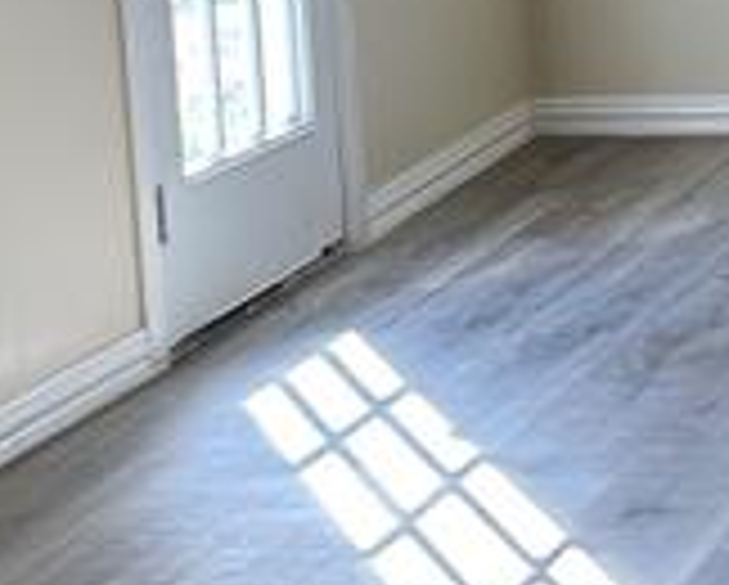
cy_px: 40
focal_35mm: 148
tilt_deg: -8.9
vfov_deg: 10.4
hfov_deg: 11.6
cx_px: 1472
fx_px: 3197
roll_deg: +0.5
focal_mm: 6.86
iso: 80
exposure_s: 1/173
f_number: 1.78
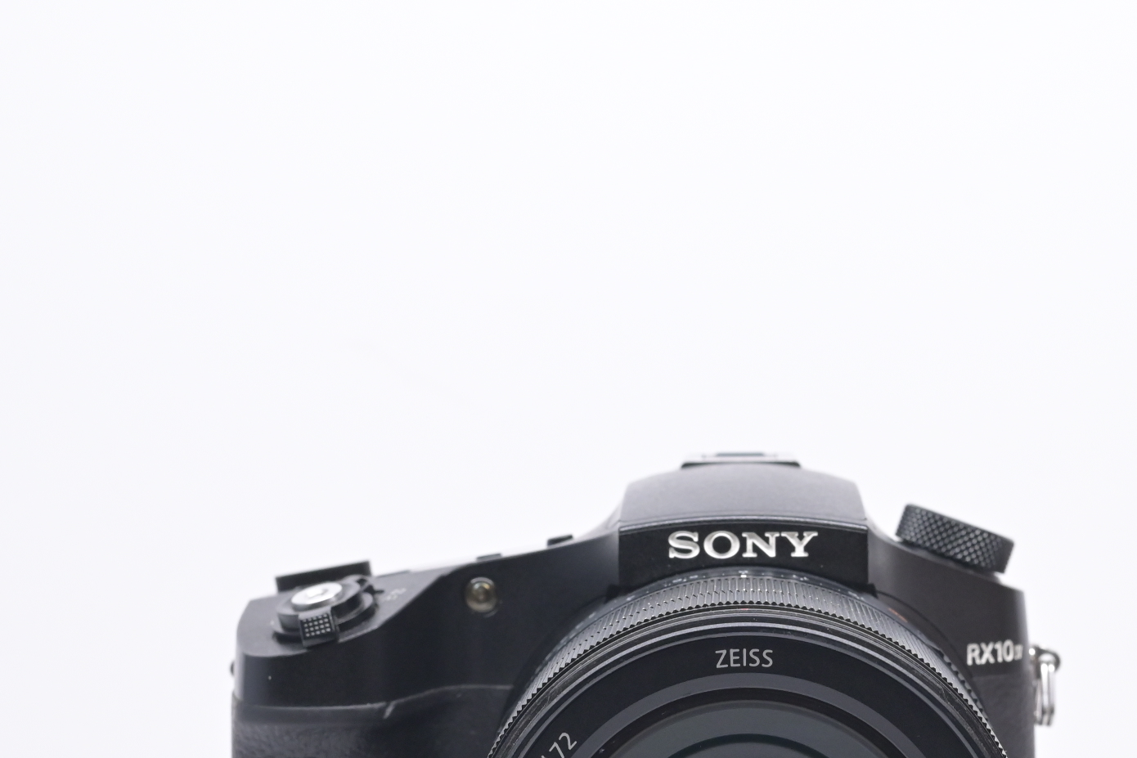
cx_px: 700
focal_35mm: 87
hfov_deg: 23.3
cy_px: 674
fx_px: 2748
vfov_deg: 15.5
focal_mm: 40
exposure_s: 1/80
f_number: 9
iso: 1250
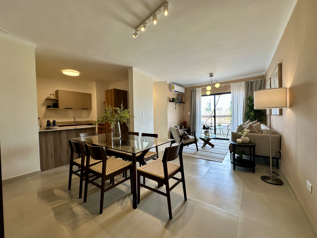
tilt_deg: -1.2
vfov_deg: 85.7
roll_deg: +0.6
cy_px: 119
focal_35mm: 14
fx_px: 128
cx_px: 158
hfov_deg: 102.1
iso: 80
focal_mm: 2.22
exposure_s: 1/120
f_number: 2.2
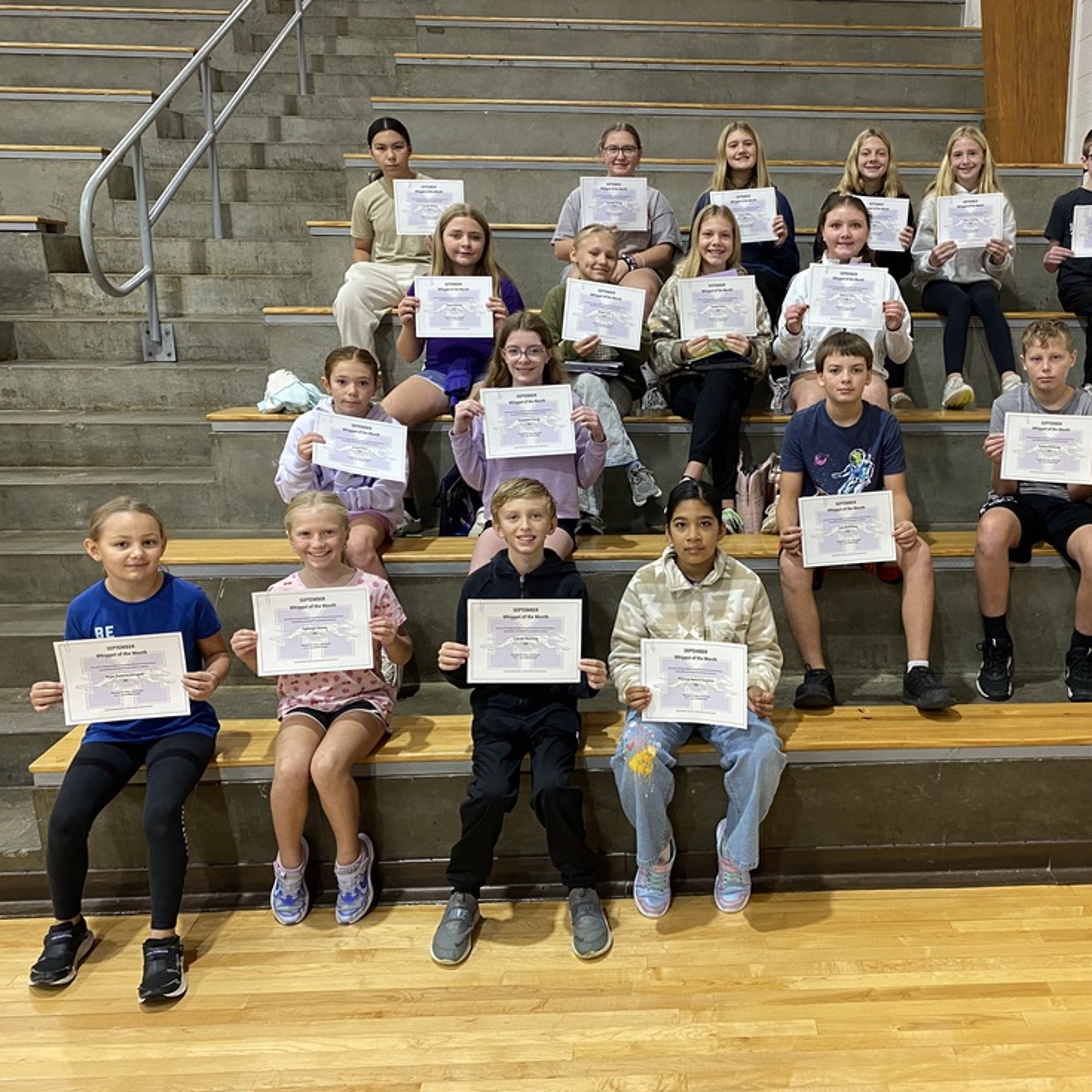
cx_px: 738
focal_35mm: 32
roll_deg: -0.4
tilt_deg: -12.8
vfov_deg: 51.1
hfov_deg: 50.1
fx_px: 1142
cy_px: 538
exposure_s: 1/60
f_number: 1.8
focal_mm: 4.25
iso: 160
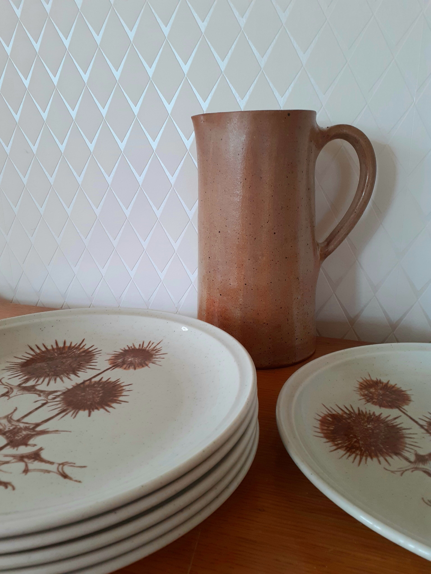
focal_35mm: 27
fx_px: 448
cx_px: 216
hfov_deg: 51.4
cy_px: 287
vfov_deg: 65.3
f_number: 1.9
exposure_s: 1/100
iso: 80
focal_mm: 3.6
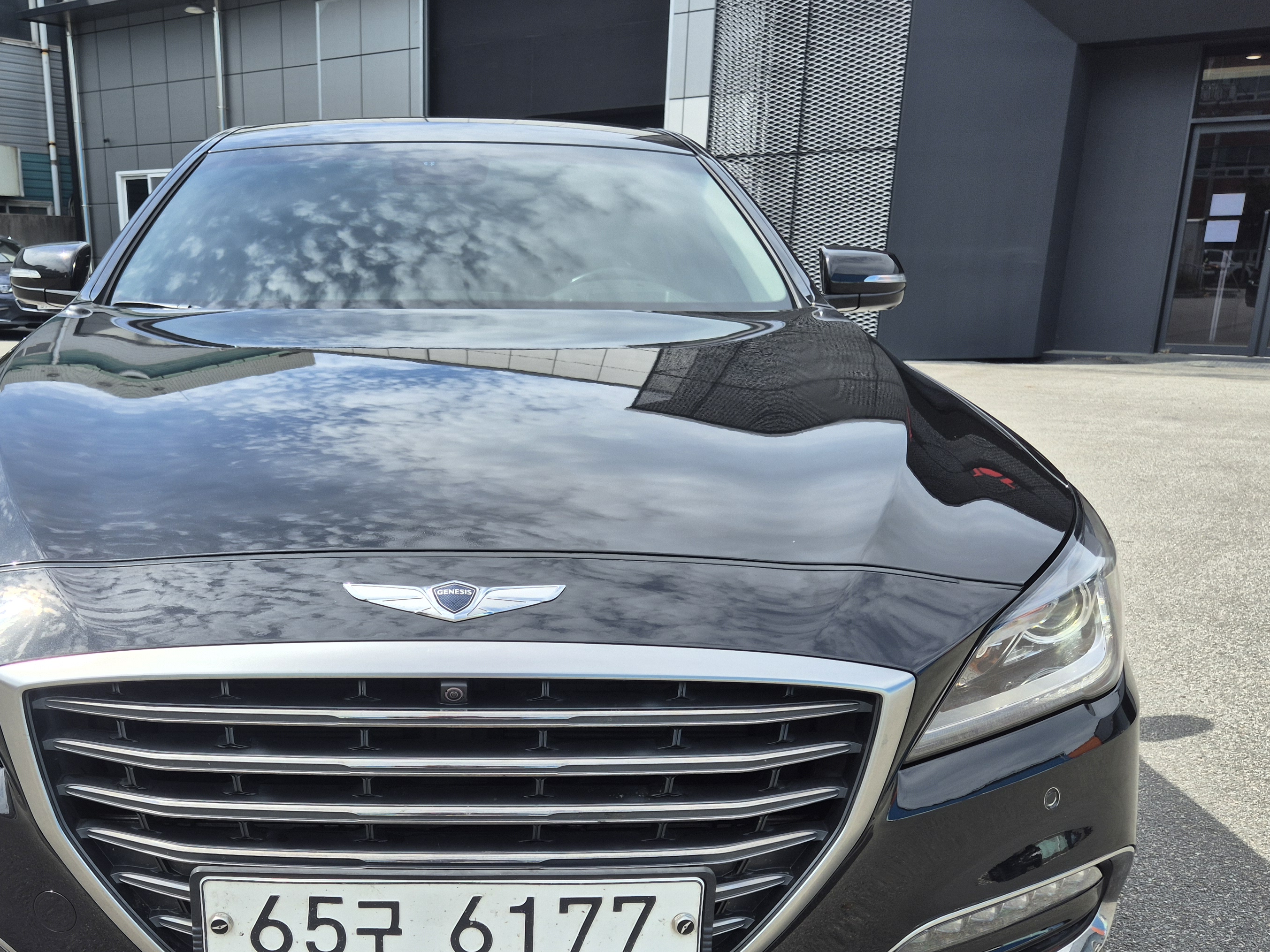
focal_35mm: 34
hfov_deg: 53.3
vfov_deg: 41.3
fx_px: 1247
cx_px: 465
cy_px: 626
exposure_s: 1/1072
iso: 25
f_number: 1.8
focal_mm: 5.4
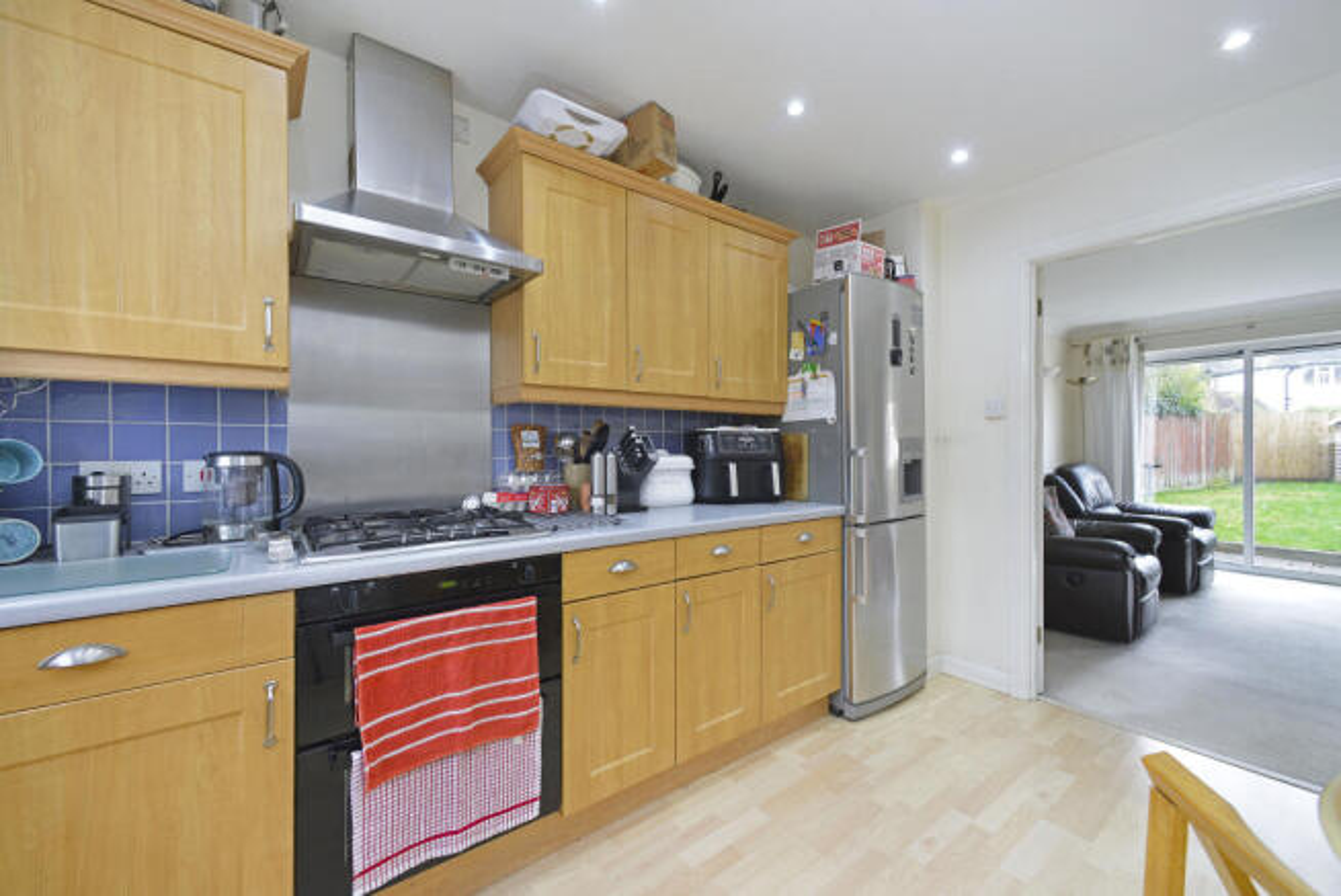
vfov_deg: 81.3
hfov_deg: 104.2
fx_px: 522
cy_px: 448
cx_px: 670
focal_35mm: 14
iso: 400
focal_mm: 14
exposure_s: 1/13
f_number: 7.1
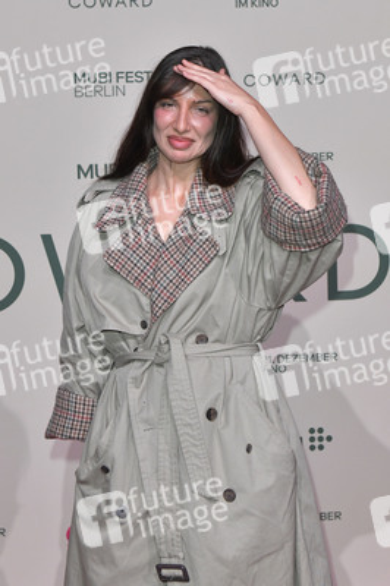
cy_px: 293
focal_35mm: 55
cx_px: 195
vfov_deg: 36.3
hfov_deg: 24.6
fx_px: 895
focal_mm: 55
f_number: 6.3
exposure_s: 1/250
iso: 2500
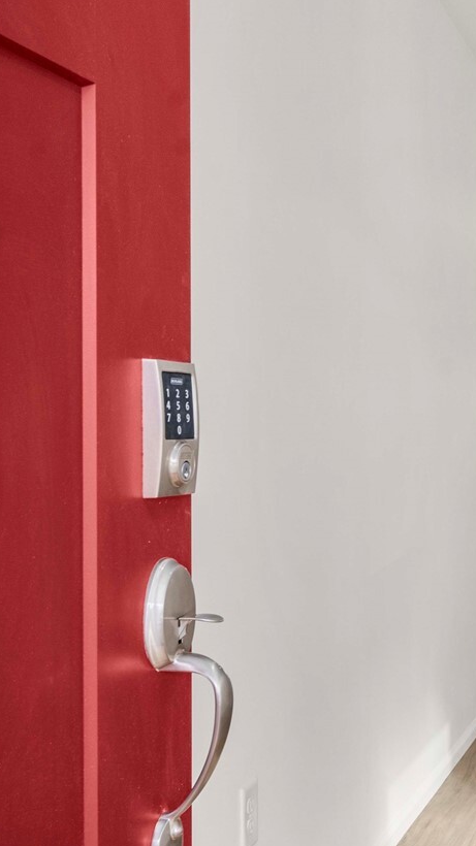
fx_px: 1167
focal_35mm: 52
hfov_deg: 19.9
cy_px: 445
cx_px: 713
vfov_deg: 39.9
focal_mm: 24
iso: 320
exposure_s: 1/60
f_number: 8
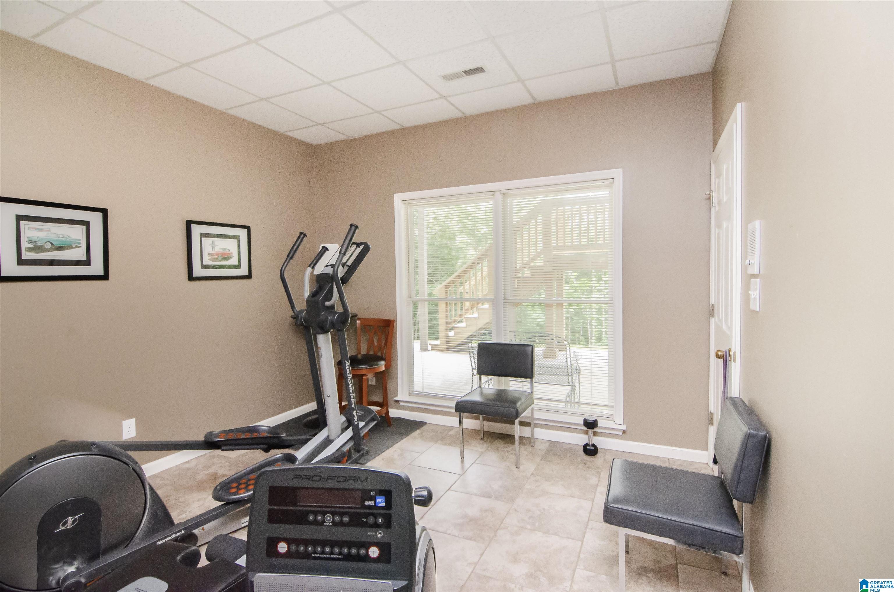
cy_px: 296
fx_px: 409
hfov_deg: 95.1
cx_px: 447
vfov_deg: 71.8
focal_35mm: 16
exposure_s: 1/80
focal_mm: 11
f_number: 9
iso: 4000
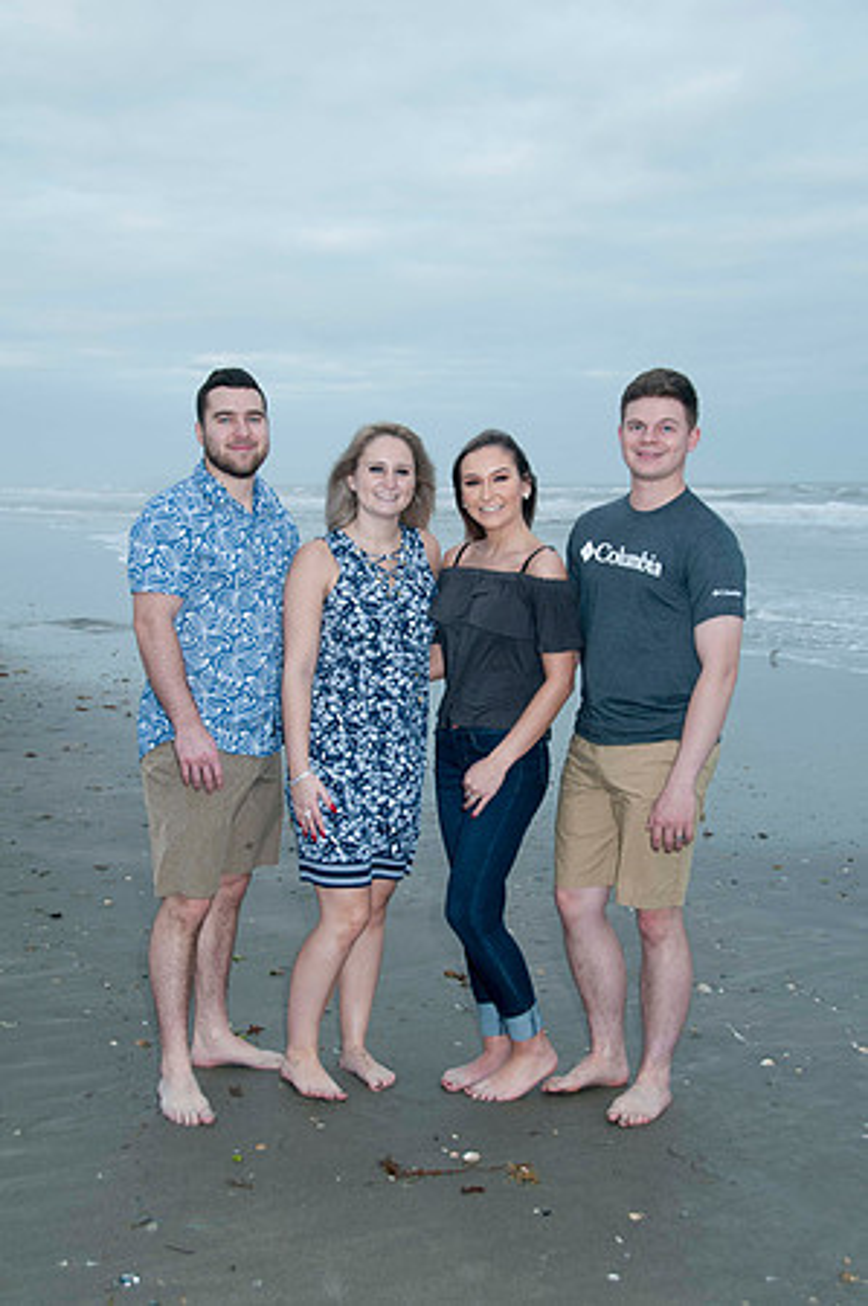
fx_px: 1686
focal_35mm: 46
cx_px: 434
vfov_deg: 42.4
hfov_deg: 28.9
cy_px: 653
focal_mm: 31
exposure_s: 1/125
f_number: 5.6
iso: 100
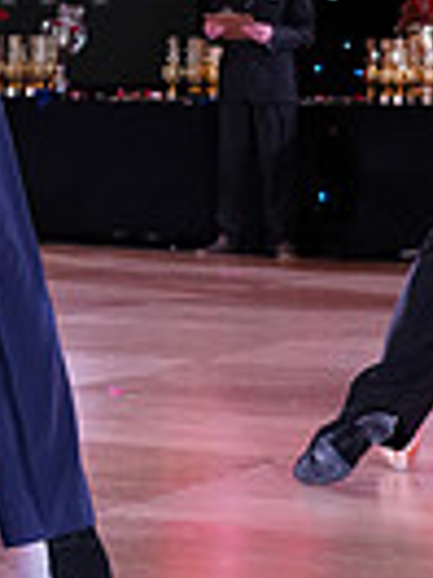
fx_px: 2685
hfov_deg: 8.8
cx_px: -405
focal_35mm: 161
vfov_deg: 12.1
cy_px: -61
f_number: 5
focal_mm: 38
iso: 2500
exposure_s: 1/250
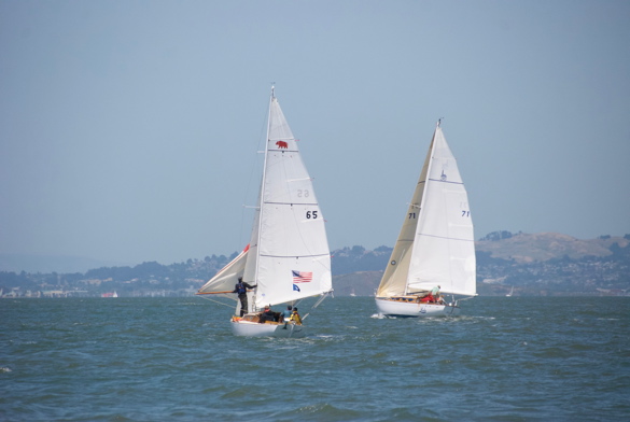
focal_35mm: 300
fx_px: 5258
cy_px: 211
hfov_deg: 6.9
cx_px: 315
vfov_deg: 4.6
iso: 800
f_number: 5.6
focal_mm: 200
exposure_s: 1/4000
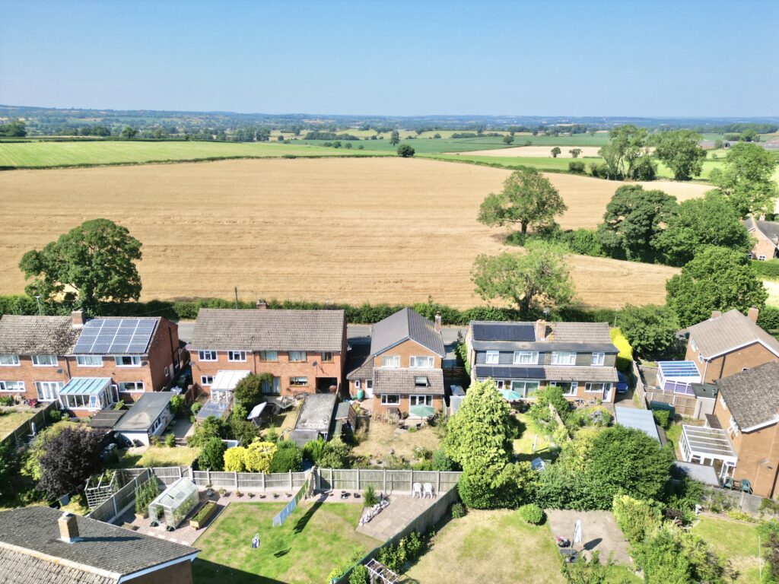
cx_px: 390
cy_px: 292
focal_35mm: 24
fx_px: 540
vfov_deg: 56.8
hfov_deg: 71.6
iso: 110
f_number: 1.7
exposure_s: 1/2500
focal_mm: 6.72
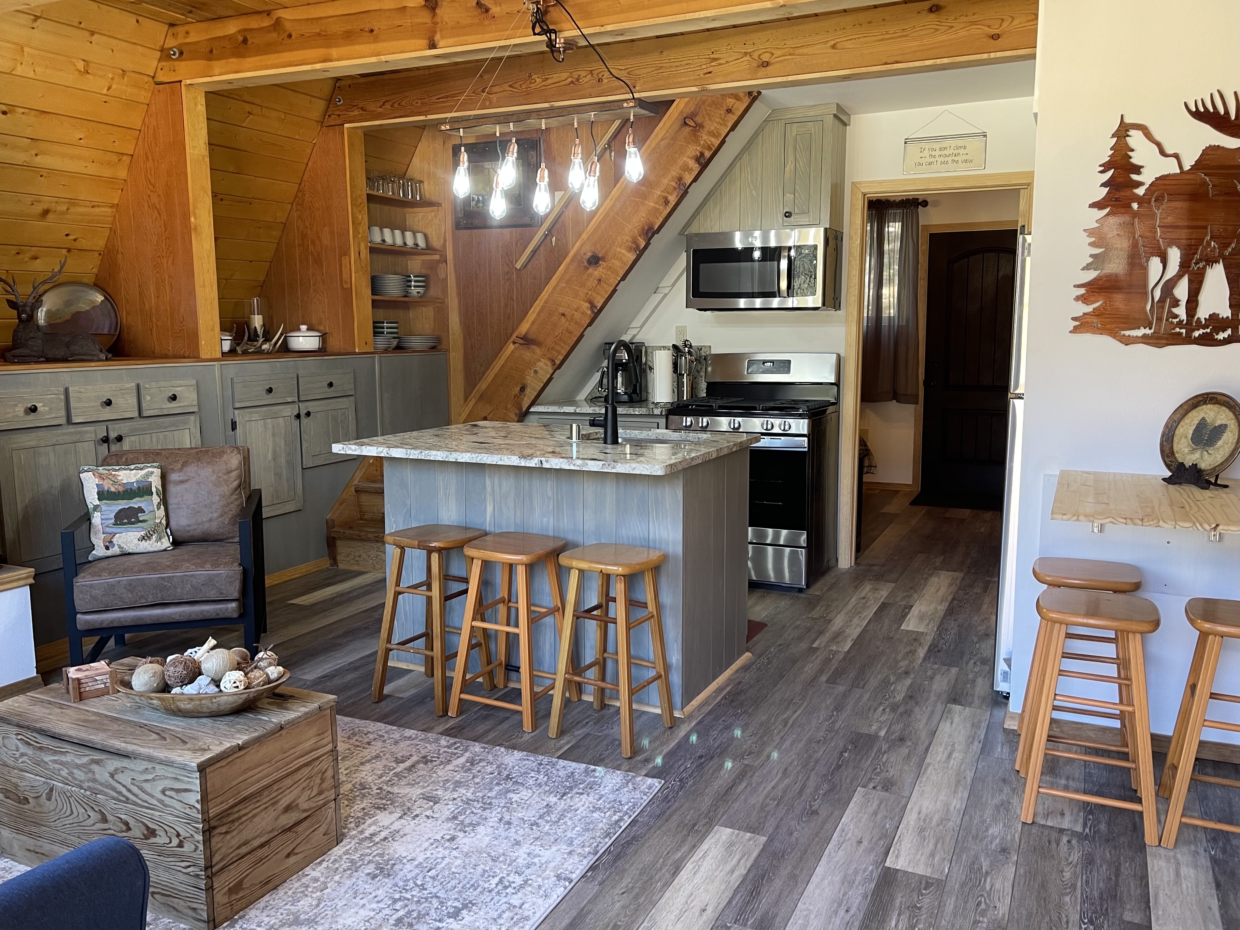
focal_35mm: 26
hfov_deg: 67.3
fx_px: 931
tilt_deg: -7.6
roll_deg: +0.3
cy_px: 465
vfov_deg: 53.1
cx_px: 620
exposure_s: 1/60
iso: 100
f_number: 1.6
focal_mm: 5.1
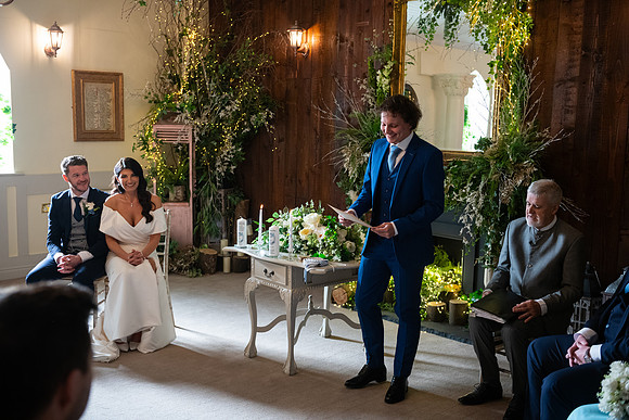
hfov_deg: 48.4
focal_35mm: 40
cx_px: 314
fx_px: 699
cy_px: 210
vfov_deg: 33.4
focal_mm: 40
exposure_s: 1/160
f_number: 3.5
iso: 1250
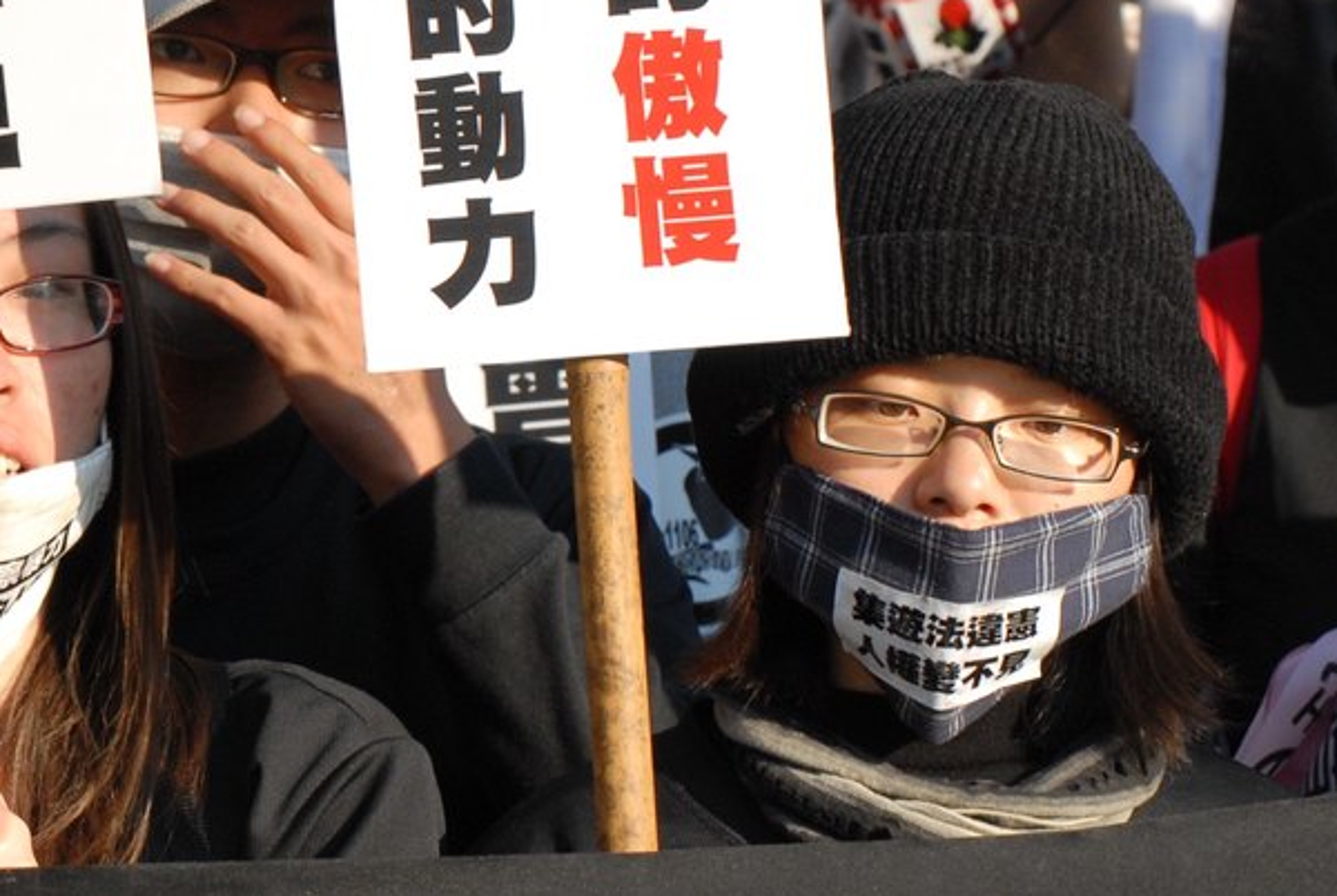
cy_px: 80
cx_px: -274
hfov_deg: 5.5
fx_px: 13947
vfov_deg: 3.7
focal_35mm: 375
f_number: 9
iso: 320
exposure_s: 1/320
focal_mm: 100
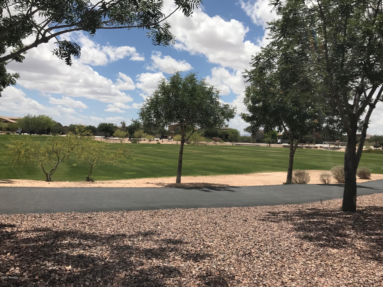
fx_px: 310
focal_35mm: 28
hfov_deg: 63.4
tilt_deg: -1.6
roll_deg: -2.1
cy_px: 144
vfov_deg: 49.7
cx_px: 192
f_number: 1.8
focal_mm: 3.99
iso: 20
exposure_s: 1/4566
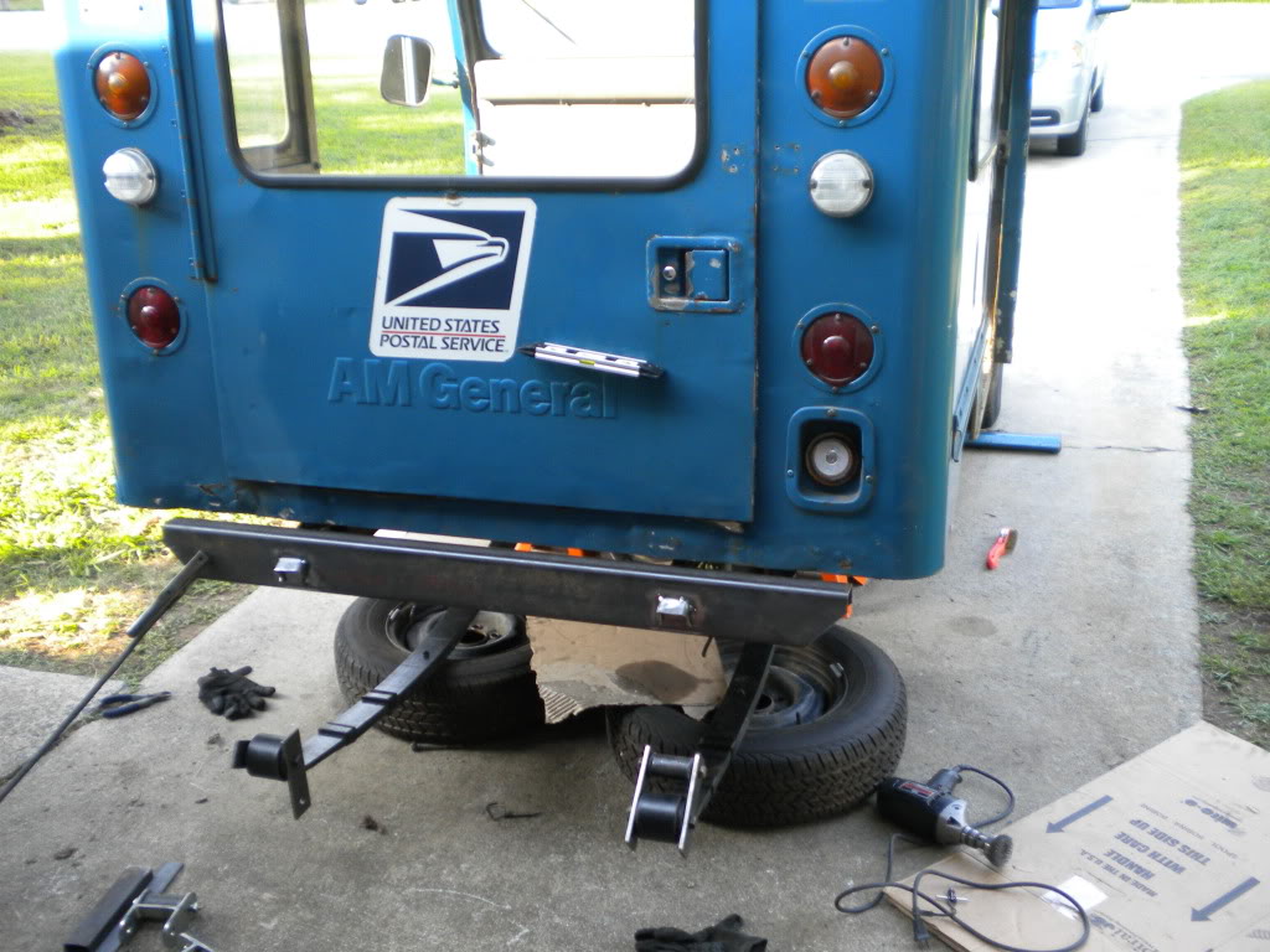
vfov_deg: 40.7
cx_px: 635
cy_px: 476
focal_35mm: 35
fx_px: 1284
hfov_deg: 52.6
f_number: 3.1
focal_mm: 6.3
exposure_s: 1/60
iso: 146
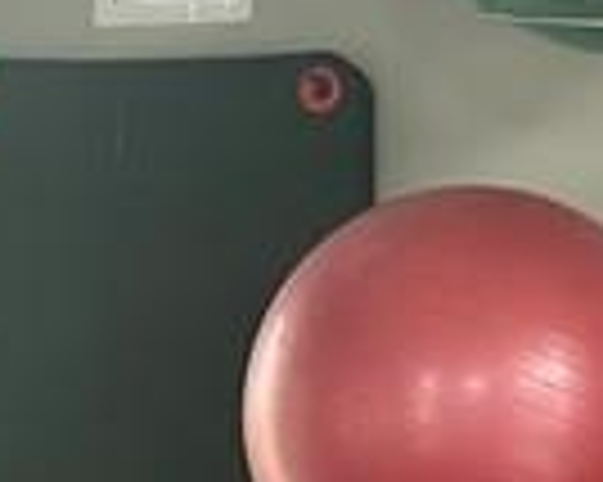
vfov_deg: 4.3
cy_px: 1034
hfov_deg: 5.4
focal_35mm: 357
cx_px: -207
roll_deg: +0.6
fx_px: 6367
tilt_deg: -4.0
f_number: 1.78
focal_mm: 6.86
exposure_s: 1/62
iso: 125
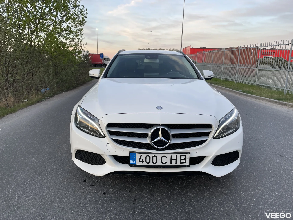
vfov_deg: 53.1
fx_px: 220
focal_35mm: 26
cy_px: 110
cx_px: 146
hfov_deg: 67.3
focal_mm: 4.2
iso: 32
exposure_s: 1/125
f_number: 1.6
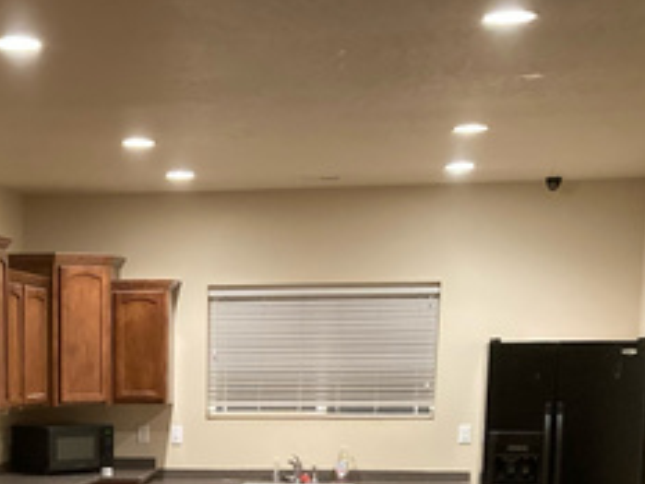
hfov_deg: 24.5
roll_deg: +0.7
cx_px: 53
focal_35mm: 77
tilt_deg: -12.3
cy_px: 628
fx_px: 1435
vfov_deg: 17.9
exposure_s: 1/30
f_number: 1.8
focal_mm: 3.99
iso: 500
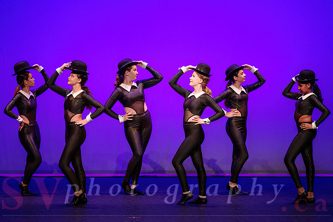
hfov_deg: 11.2
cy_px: 117
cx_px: 178
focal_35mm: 184
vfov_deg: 7.5
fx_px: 1699
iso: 1250
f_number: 3.5
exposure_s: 1/320
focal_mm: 170
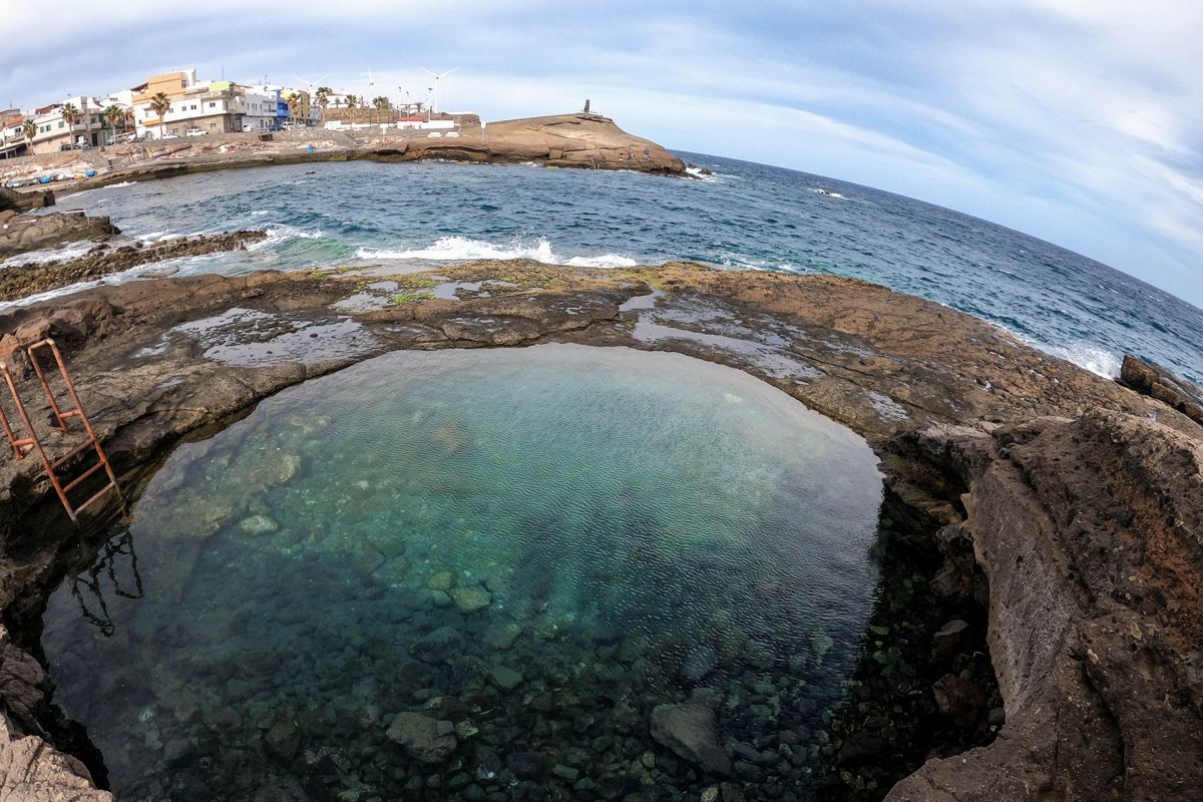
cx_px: 602
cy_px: 401
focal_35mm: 35
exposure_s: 1/200
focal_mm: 35
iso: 100
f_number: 7.1
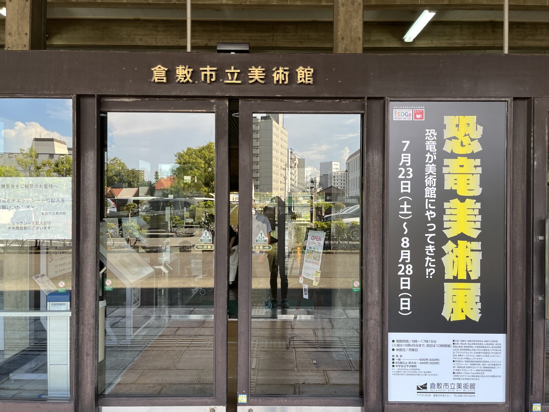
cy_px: 206
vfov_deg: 53.1
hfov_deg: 67.3
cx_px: 274
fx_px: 412
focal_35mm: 26
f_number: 1.6
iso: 32
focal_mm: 5.1
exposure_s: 1/125
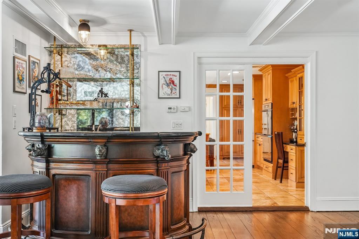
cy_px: 120
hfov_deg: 54.4
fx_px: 349
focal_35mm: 35
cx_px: 180
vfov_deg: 37.8
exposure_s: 1/20
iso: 400
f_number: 5.6
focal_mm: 35
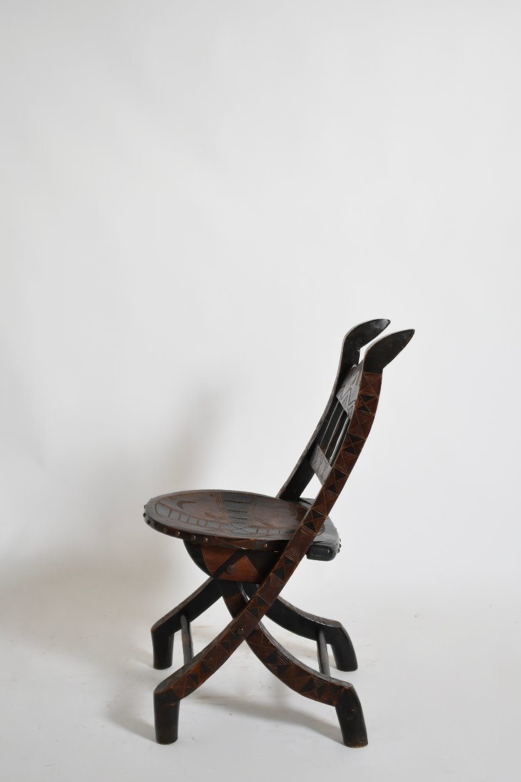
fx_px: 1020
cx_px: 260
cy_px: 402
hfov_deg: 28.6
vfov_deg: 41.9
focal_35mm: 47
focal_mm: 30
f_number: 4.2
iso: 800
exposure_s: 1/10
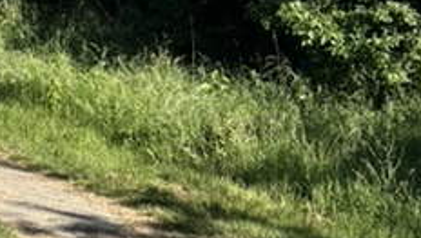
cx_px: 18
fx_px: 1397
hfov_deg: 16.8
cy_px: -471
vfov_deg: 8.3
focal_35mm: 125
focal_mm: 5.96
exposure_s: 1/4082
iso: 50
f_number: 1.6
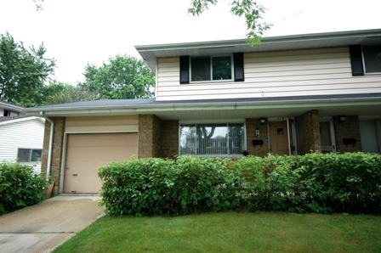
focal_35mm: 21
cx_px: 190
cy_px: 126
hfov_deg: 81.2
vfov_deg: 59.4
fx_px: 222
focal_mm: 14
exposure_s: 1/80
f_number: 4.8
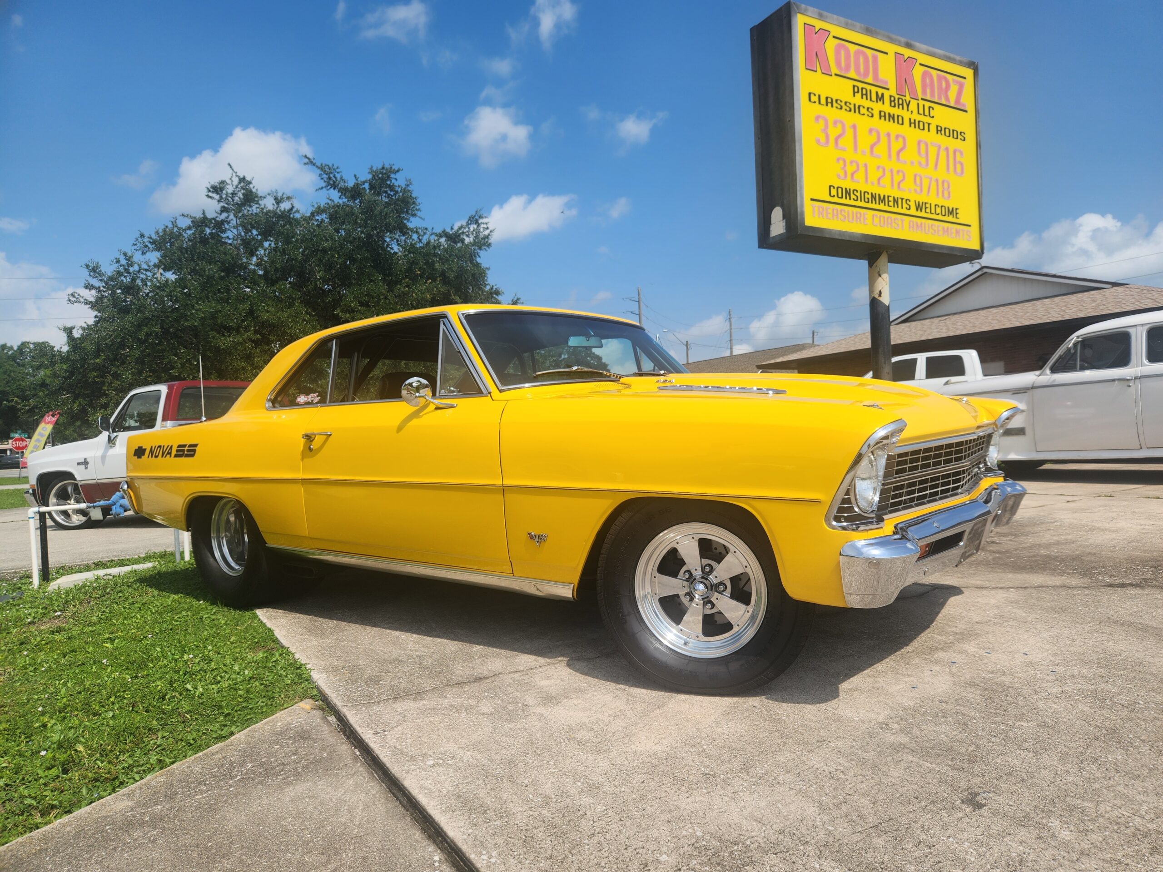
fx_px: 773
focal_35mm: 23
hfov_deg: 73.9
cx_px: 582
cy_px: 436
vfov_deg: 58.9
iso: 20
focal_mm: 5.4
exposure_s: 1/2169
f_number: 1.8
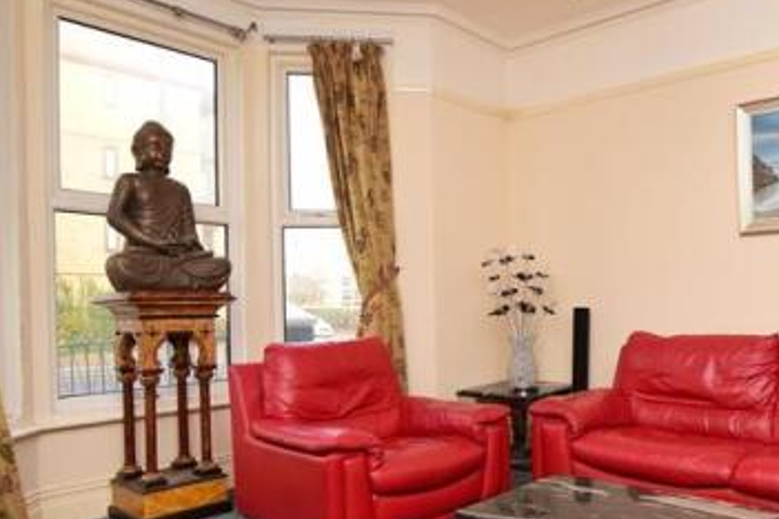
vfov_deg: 46.1
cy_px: 318
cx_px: 550
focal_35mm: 28
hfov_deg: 62.9
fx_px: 606
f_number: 5
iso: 200
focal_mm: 10
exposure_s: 1/25
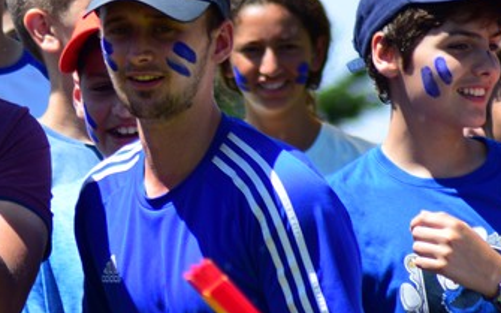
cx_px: -173
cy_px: 109
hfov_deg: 2.7
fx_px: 10529
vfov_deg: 1.7
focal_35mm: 772
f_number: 5
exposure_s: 1/640
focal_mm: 165
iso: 200
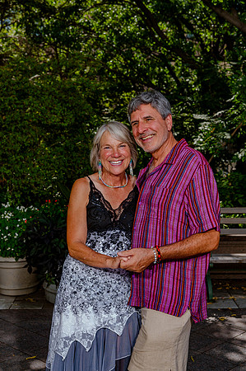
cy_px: 186
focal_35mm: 52
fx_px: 534
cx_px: 123
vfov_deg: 38.2
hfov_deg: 25.9
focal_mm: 52
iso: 200
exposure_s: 1/200
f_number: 7.1
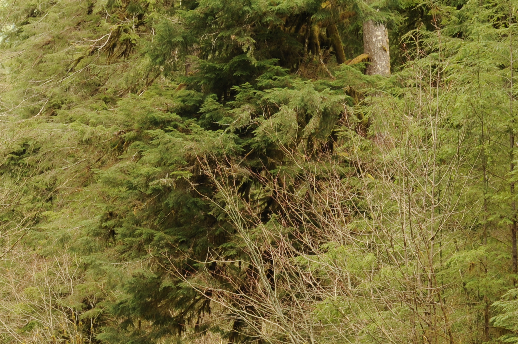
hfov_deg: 12.1
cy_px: 365
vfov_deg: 8.0
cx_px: 372
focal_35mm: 170
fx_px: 2444
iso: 400
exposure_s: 1/30
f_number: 10
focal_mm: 75
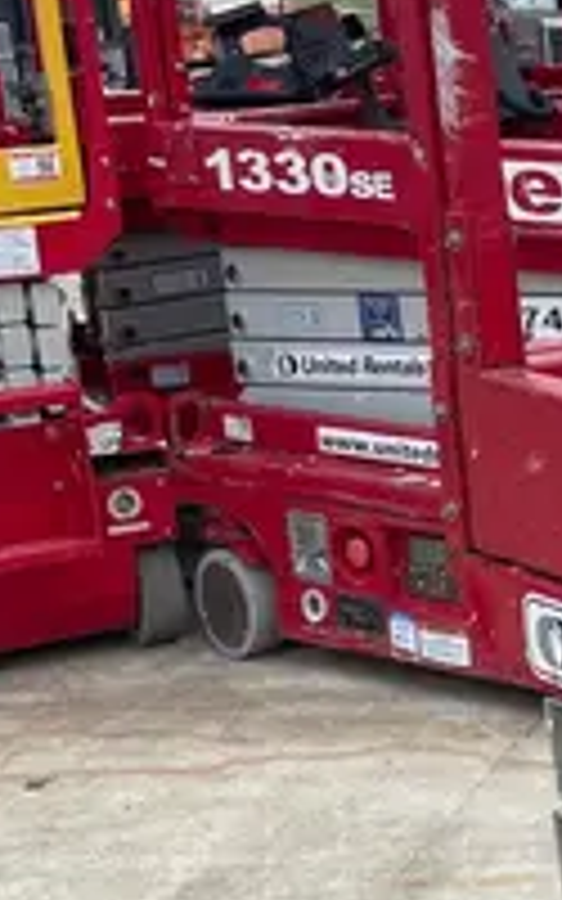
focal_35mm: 101
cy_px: 533
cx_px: 1052
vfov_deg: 20.6
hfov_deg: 11.8
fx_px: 2475
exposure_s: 1/121
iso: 50
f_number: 1.6
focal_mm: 4.2
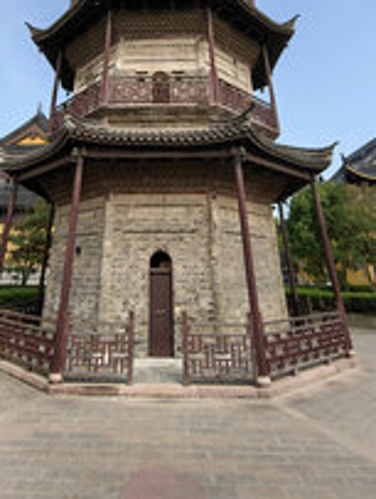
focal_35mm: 23
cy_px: 79
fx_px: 332
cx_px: 157
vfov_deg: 65.0
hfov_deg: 58.7
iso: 50
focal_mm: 1.95
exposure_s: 1/595
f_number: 2.2
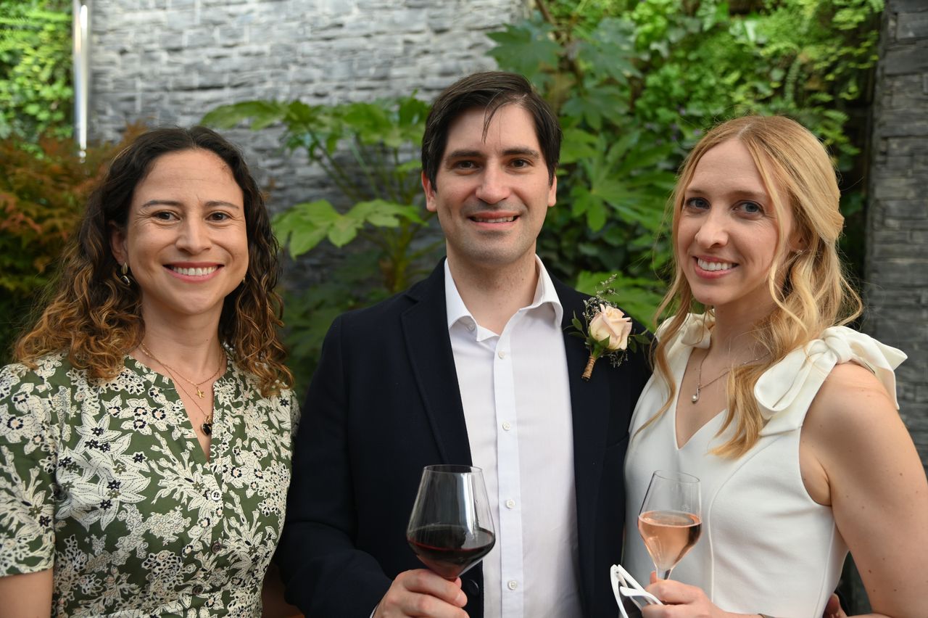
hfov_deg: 54.5
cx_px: 464
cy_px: 309
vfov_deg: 37.8
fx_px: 902
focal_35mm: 35
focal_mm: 35
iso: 500
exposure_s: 1/125
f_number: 4
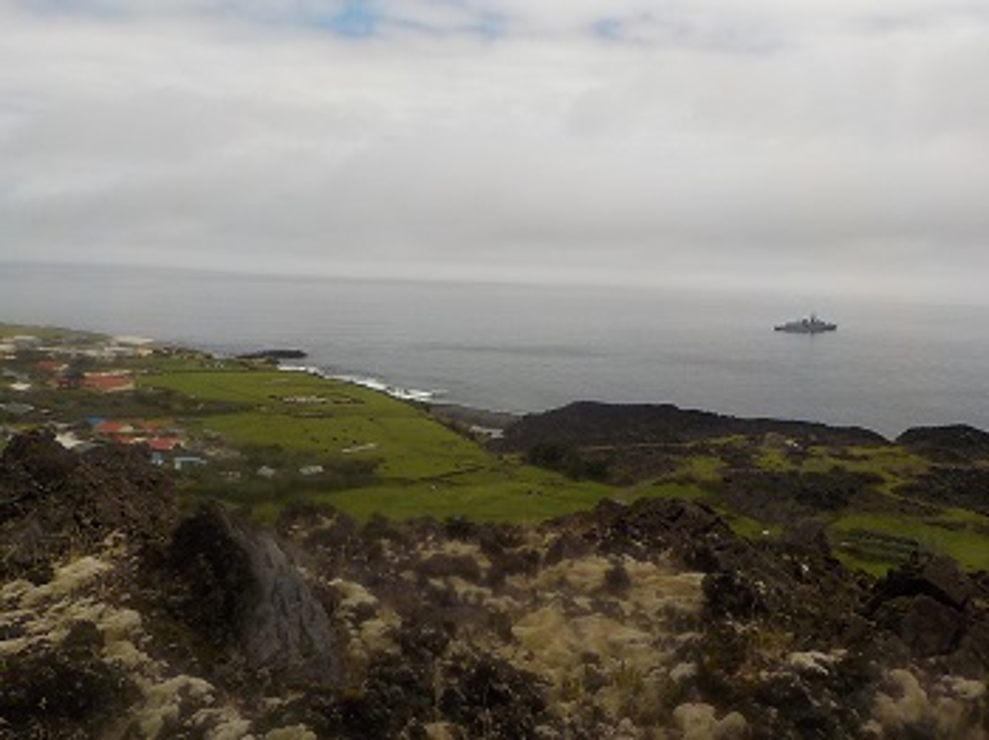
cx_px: 494
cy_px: 370
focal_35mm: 30
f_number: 3.3
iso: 125
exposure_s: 1/1600
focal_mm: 4.1
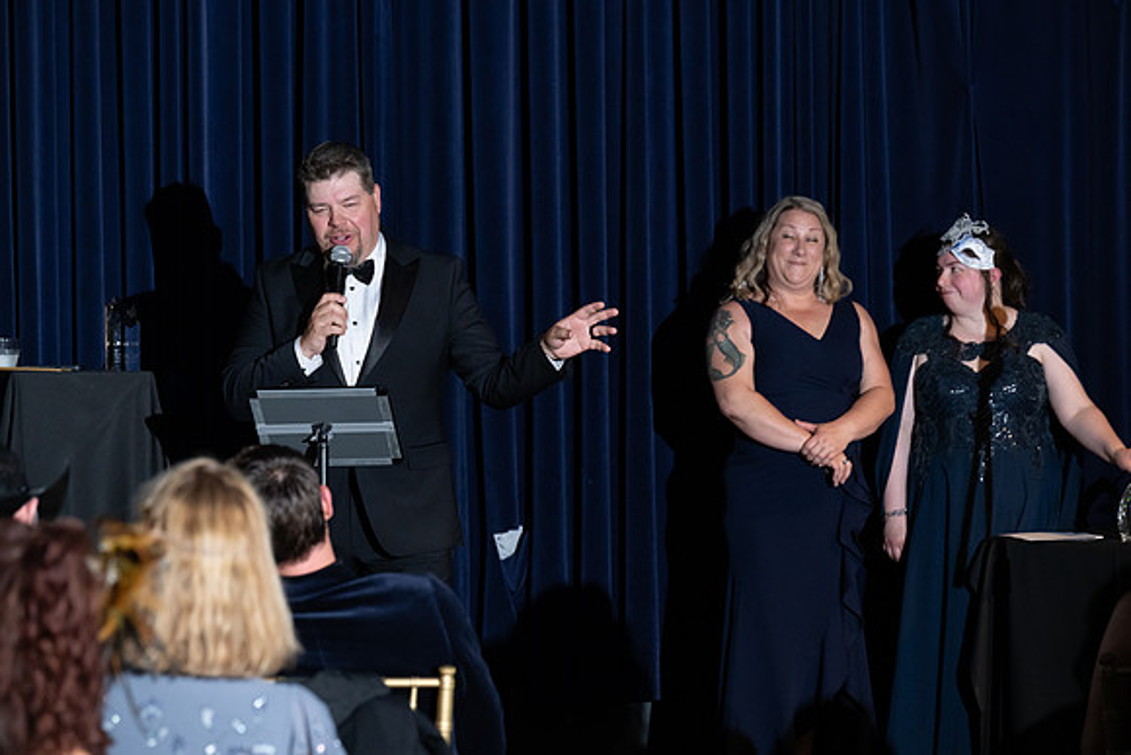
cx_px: 566
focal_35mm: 150
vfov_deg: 9.2
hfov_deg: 13.7
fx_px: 4713
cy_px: 378
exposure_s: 1/200
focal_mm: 150
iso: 2500
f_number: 5
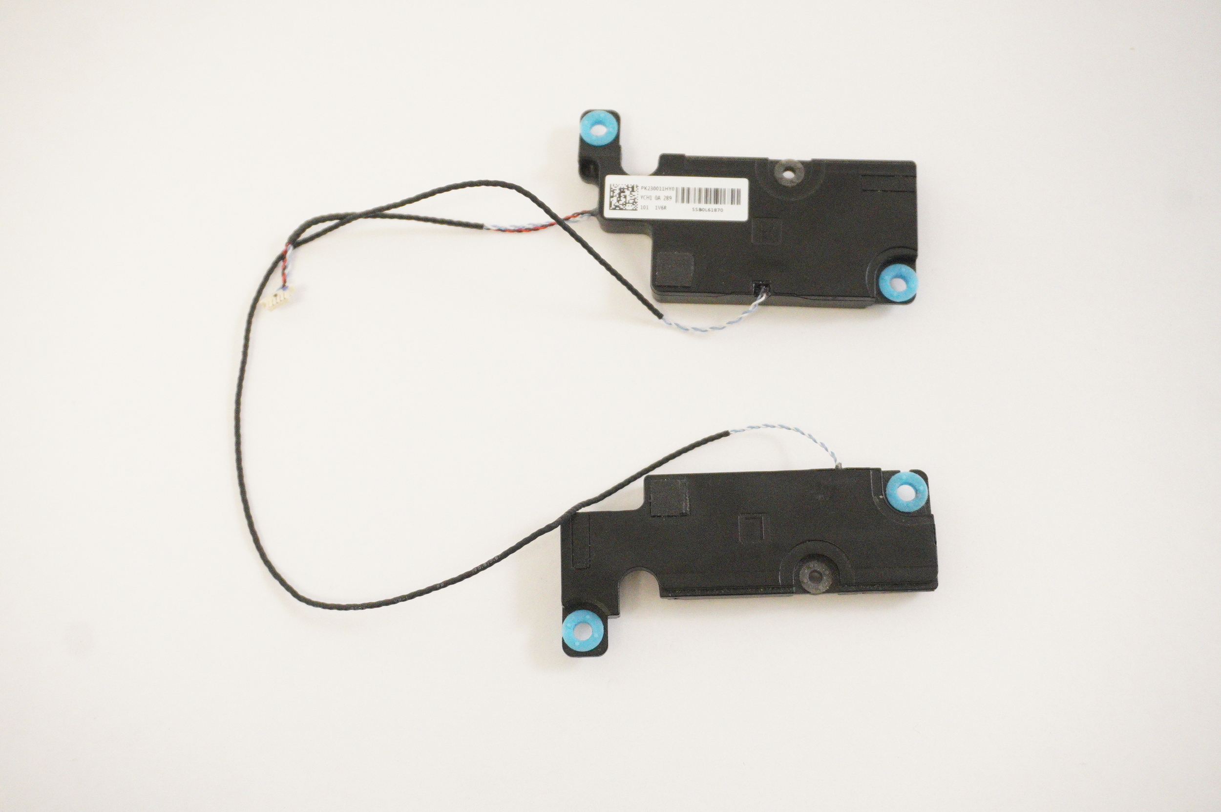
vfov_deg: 29.8
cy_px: 406
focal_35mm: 45
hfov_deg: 43.6
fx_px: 1525
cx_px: 610
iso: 8000
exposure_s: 1/320
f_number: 5.6
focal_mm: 30
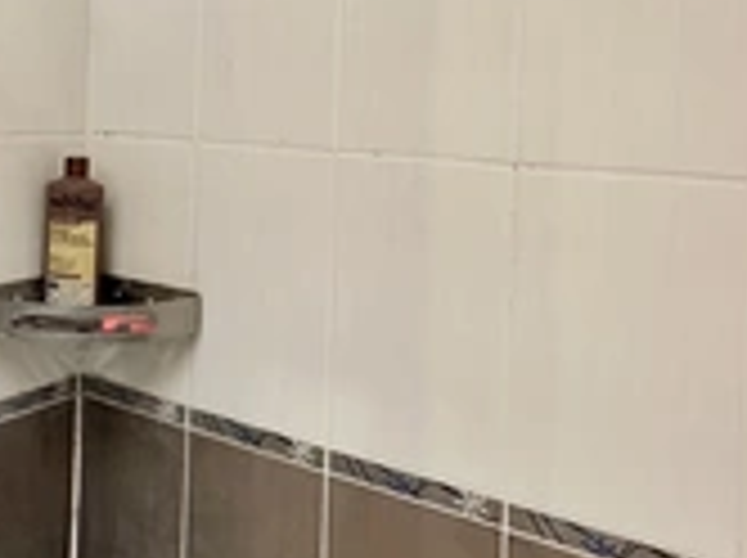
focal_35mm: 45
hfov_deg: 40.6
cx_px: 160
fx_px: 970
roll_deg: -2.6
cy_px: 90
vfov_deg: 31.1
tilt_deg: +0.8
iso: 250
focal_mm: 2.22
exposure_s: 1/50
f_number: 2.2
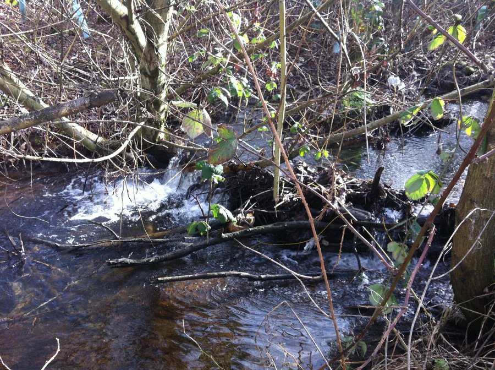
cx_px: 248
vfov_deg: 40.6
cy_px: 185
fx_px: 500
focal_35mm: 35
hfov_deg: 52.7
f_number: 2.8
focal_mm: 3.85
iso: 125
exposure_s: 1/120
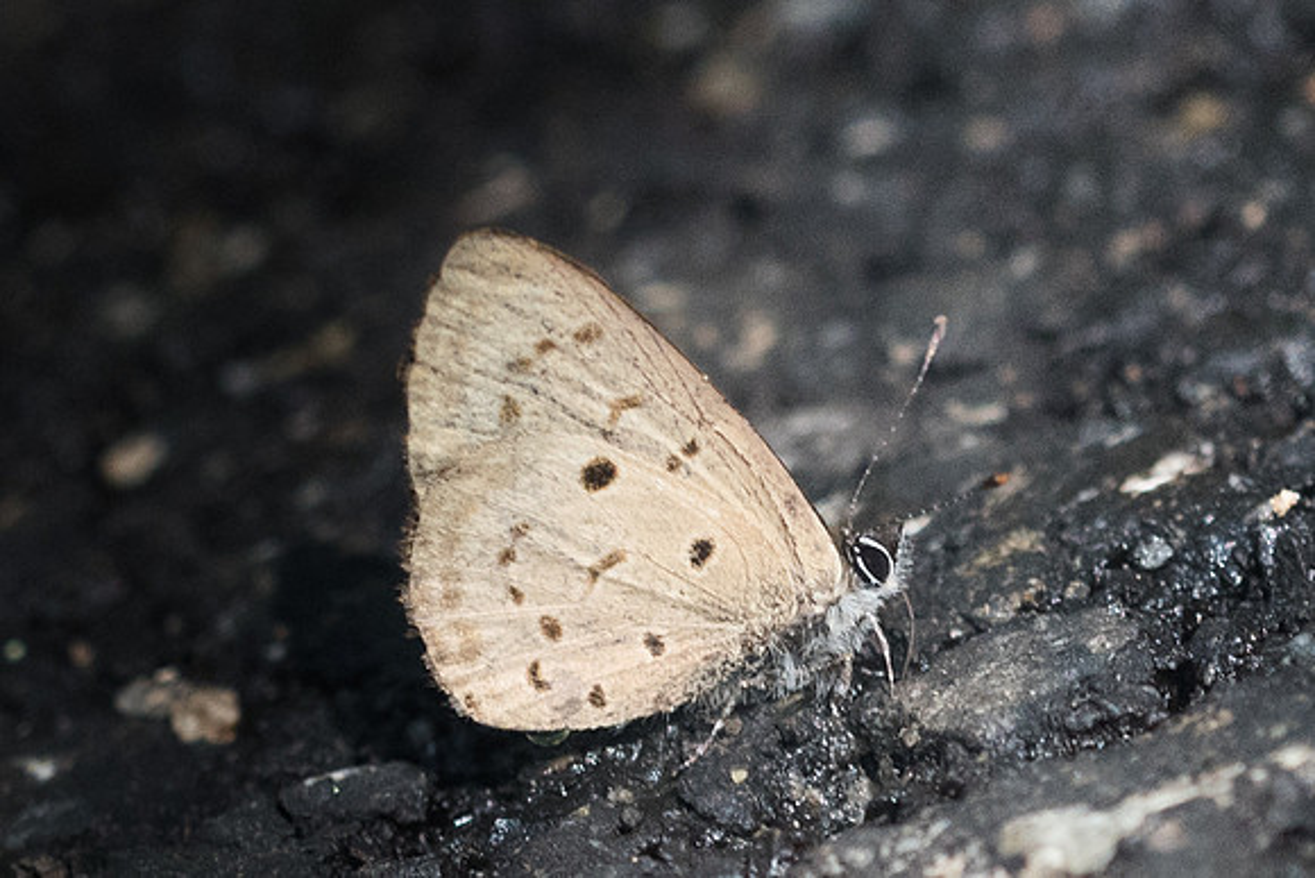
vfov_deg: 1.6
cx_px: 701
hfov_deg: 2.3
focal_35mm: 886
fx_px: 32387
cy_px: 533
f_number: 5
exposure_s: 1/400
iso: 1000
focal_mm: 150
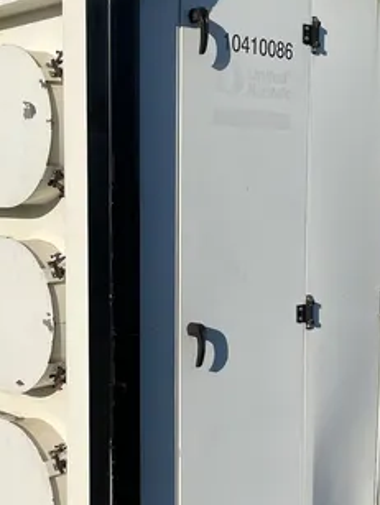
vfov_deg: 31.1
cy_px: 271
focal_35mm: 62
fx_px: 906
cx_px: 110
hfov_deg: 23.5
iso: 32
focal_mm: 4.2
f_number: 1.6
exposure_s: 1/6897
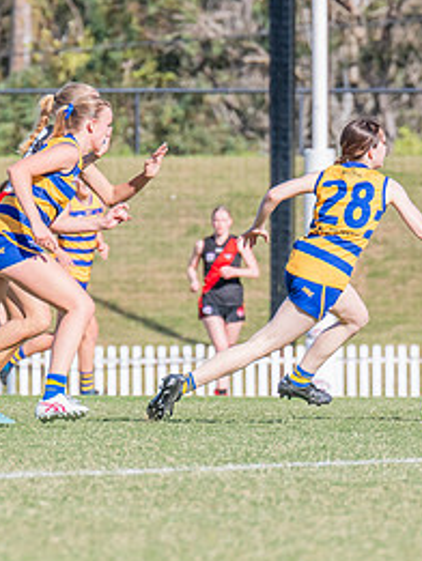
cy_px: 236
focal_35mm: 951
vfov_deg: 2.1
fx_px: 15445
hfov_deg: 1.6
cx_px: 552
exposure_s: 1/1250
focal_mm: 420
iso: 800
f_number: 10
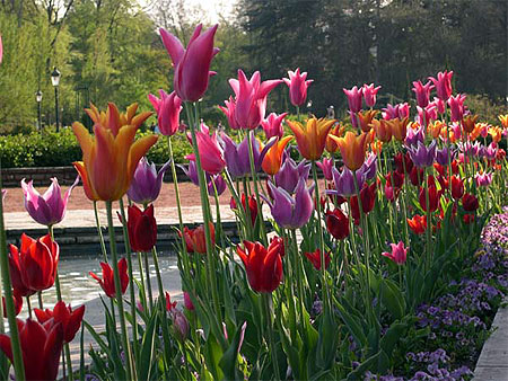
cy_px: 190
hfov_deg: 17.3
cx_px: 254
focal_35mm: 114
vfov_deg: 13.0
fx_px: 1674
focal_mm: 24
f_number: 4.9
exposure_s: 1/217
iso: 100
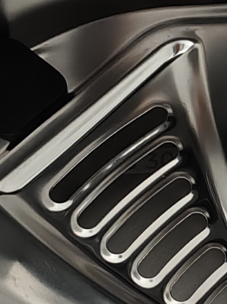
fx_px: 1514
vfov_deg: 11.4
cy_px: 150
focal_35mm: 173
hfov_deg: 8.4
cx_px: 333
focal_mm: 5.6
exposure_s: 1/50
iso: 1437
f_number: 1.57
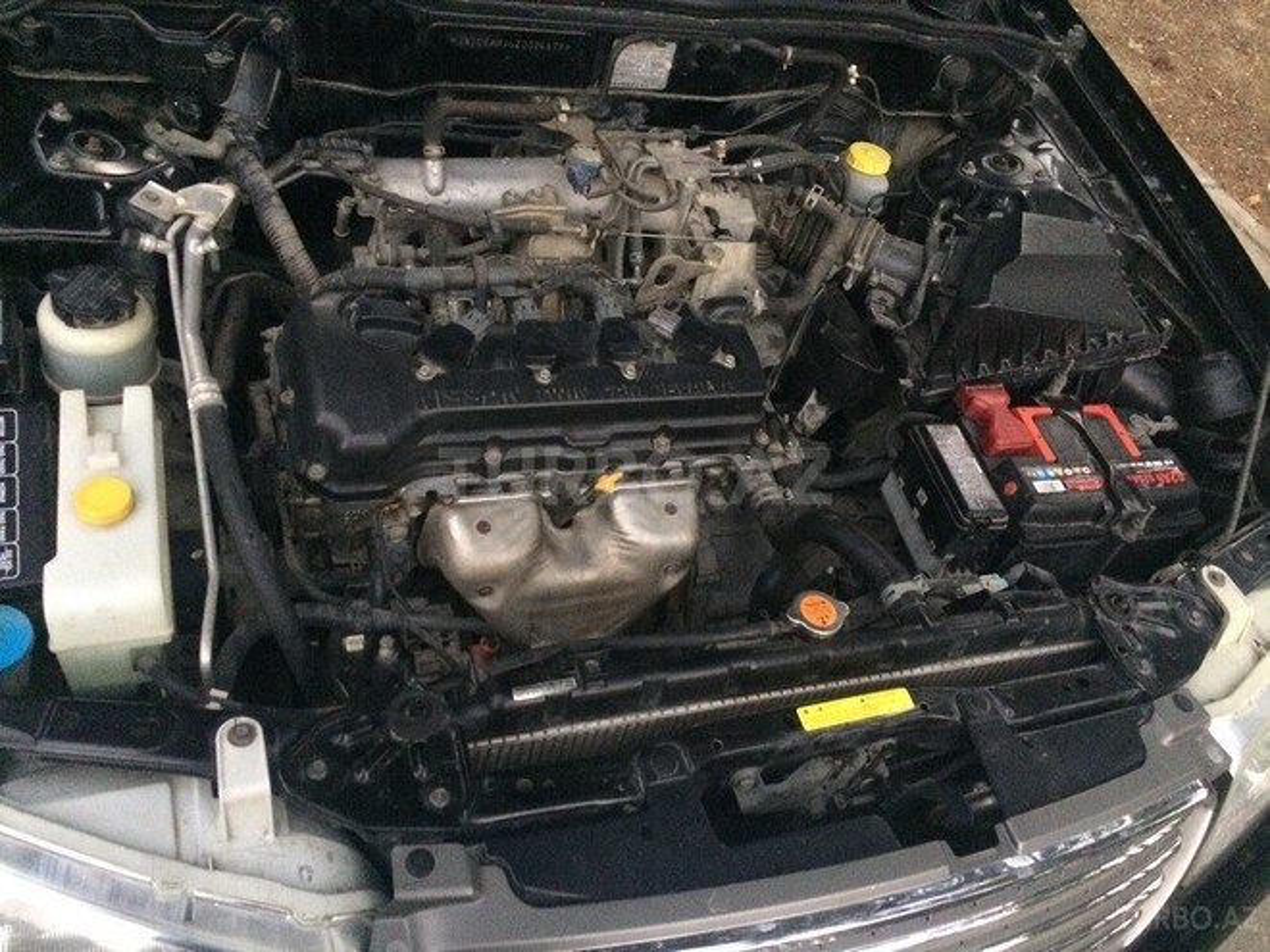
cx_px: 635
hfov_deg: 61.7
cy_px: 476
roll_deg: -19.0
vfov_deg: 48.2
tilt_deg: -44.0
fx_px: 1064
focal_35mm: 29
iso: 400
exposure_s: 1/17
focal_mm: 4.15
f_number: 2.2
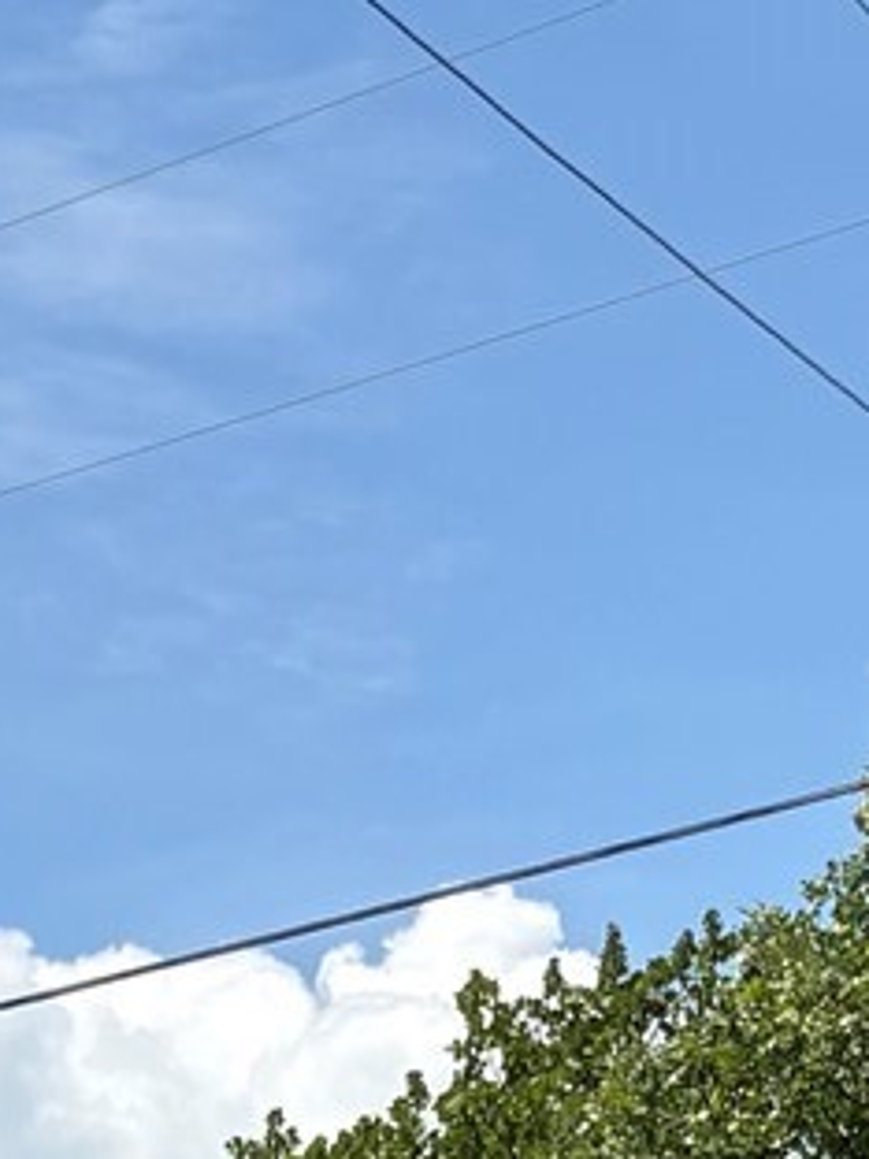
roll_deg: -0.8
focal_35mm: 160
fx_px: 5356
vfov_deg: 10.4
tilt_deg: -6.1
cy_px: 2912
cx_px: -438
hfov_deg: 9.0
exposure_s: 1/3279
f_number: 1.6
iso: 50
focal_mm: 5.96
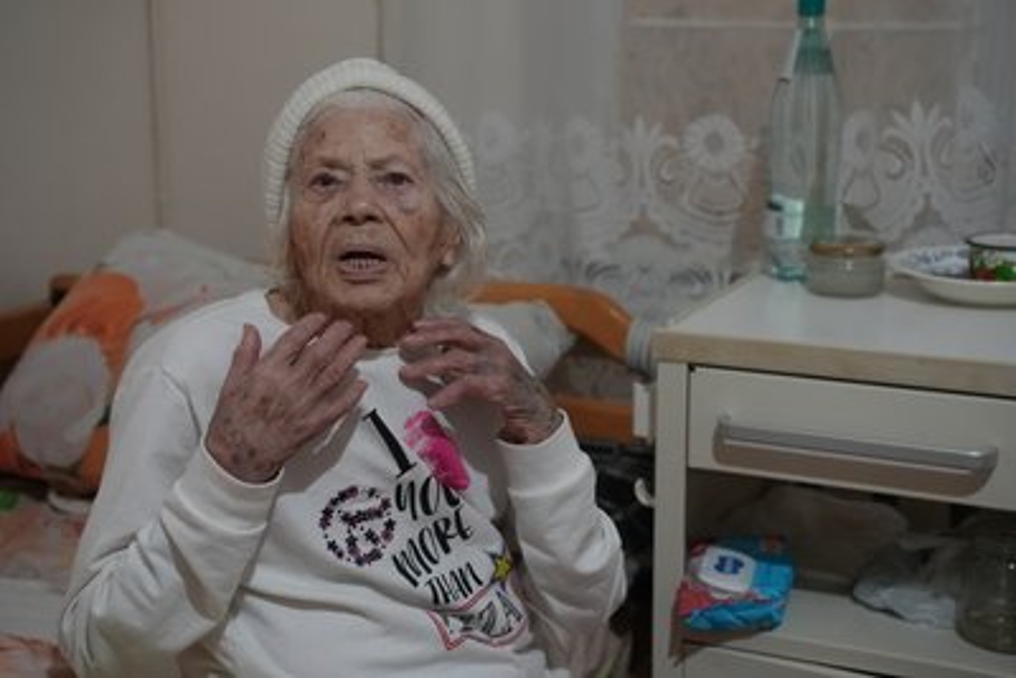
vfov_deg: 18.2
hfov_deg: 27.0
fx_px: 2117
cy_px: 339
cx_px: 508
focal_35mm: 75
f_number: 4
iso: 10000
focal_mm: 75
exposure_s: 1/160
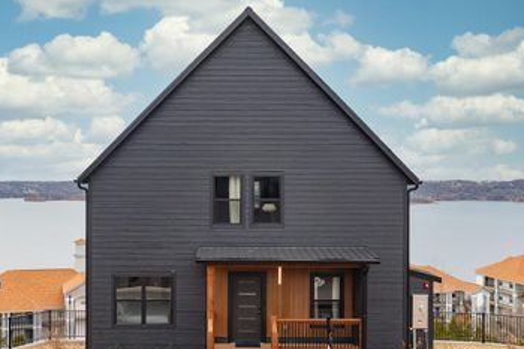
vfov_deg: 33.3
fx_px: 582
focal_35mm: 40
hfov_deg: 48.4
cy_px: 200
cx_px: 228
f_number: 4.5
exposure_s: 1/120
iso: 100
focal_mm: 10.26
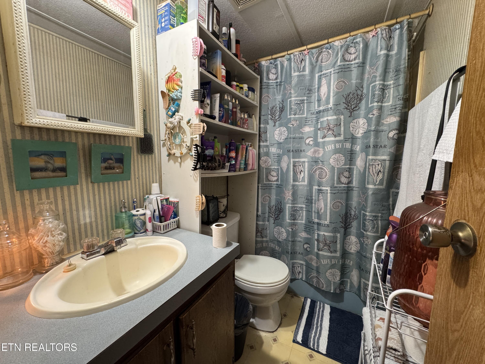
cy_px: 182
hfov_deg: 102.1
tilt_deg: -8.1
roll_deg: -0.8
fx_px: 196
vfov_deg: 85.7
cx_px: 242
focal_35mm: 14
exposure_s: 1/60
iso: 400
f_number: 2.2
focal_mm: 2.22
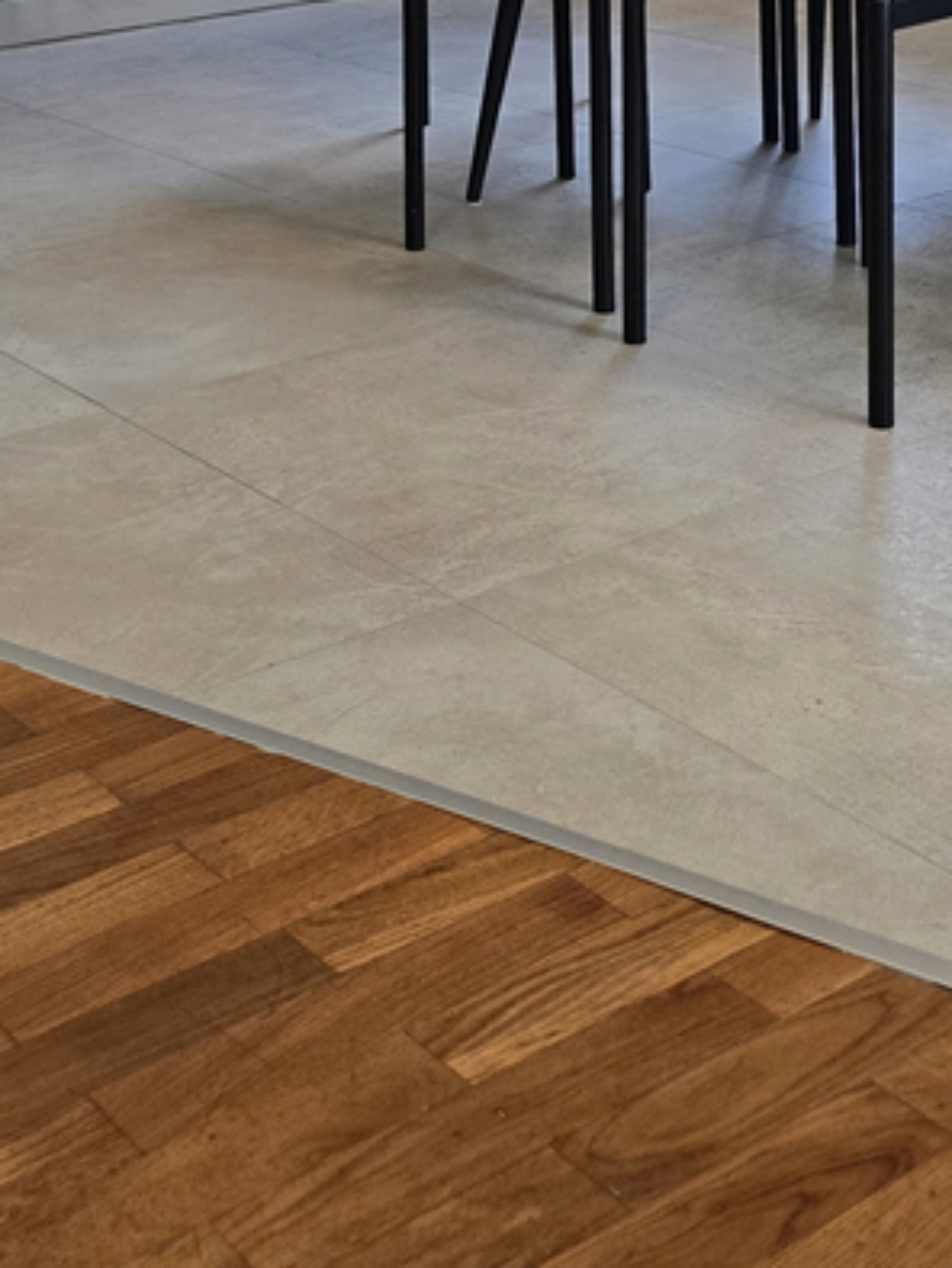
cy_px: -190
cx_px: 437
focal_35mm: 63
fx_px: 2308
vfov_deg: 27.6
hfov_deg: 23.3
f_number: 1.7
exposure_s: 1/100
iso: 160
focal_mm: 6.3
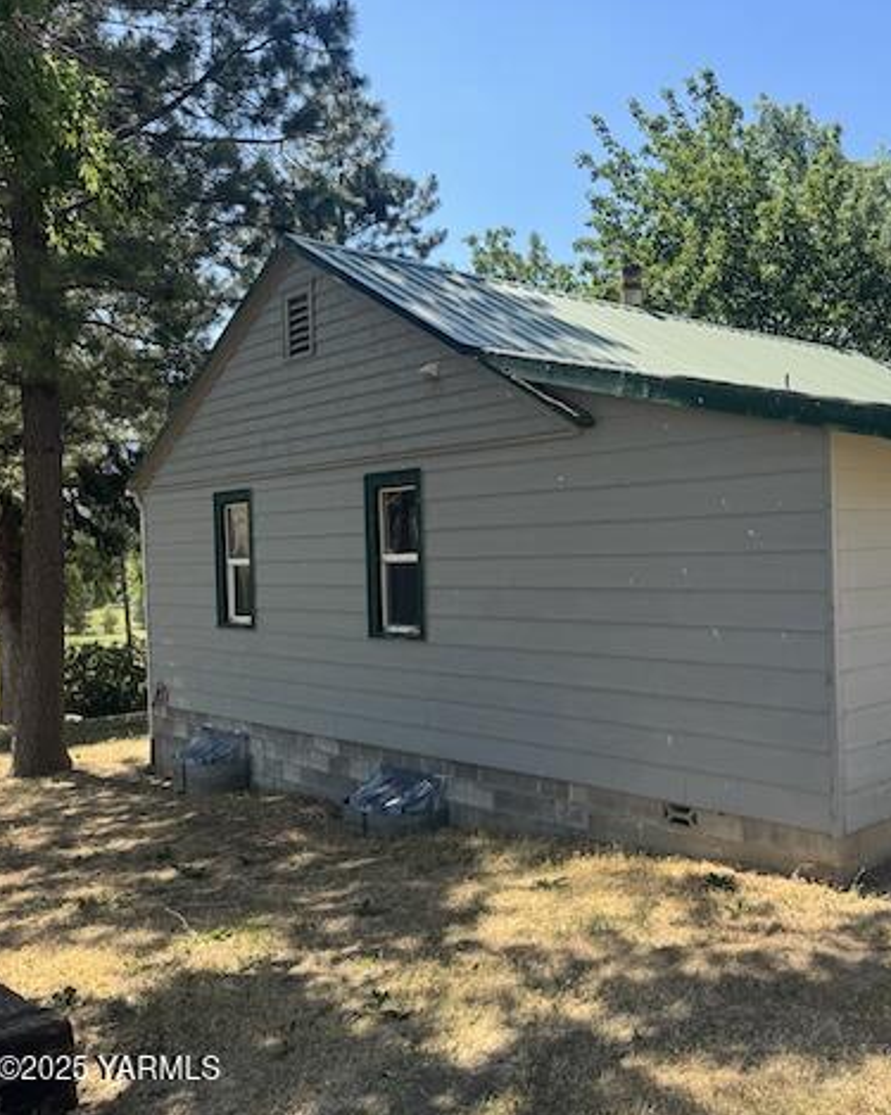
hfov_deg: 43.1
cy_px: 549
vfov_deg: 55.7
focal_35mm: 32
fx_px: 1055
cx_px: 744
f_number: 1.78
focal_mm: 6.76
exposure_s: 1/1818
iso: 80
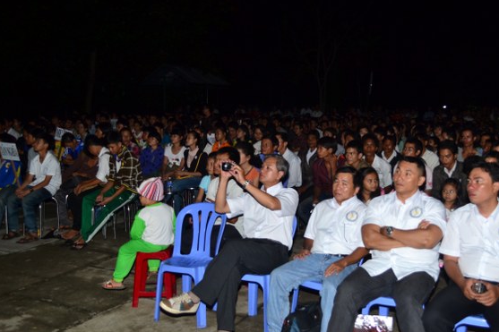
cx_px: 271
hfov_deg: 46.4
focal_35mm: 42
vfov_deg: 31.8
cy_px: 147
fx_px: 582
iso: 200
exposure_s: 1/60
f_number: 4
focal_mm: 24
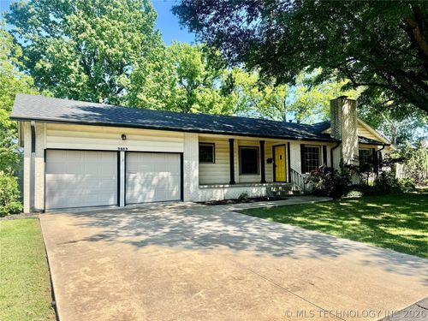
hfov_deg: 71.6
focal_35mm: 24
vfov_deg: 56.8
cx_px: 214
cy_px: 160
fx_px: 297
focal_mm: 6.76
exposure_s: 1/1923
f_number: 1.78
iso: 80
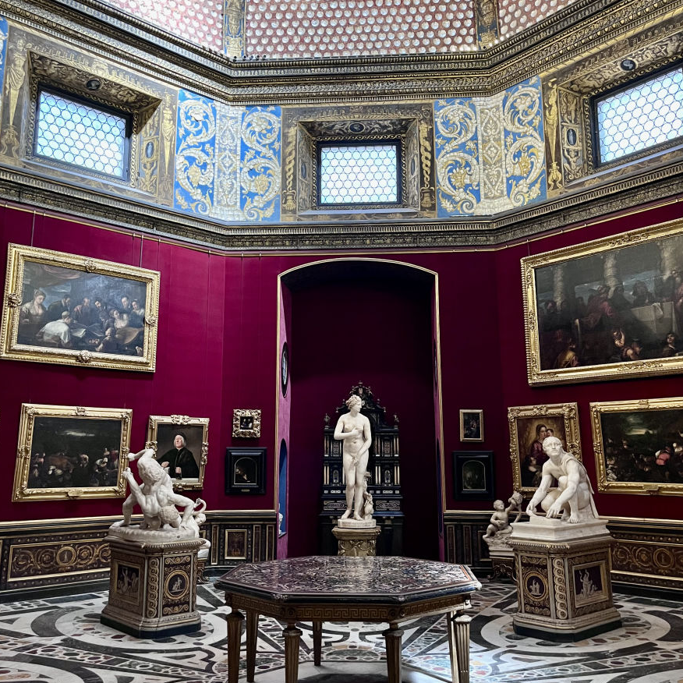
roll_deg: +0.9
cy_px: 323
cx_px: 341
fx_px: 692
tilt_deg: +10.5
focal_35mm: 31
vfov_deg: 52.5
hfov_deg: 52.5
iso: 500
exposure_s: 1/49
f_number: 1.6
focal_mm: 5.1
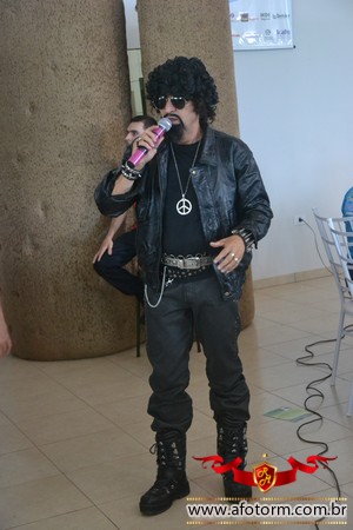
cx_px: 176
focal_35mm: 66
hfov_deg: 20.6
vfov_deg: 30.5
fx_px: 971
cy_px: 265
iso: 2800
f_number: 4.5
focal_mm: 44
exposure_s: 1/60
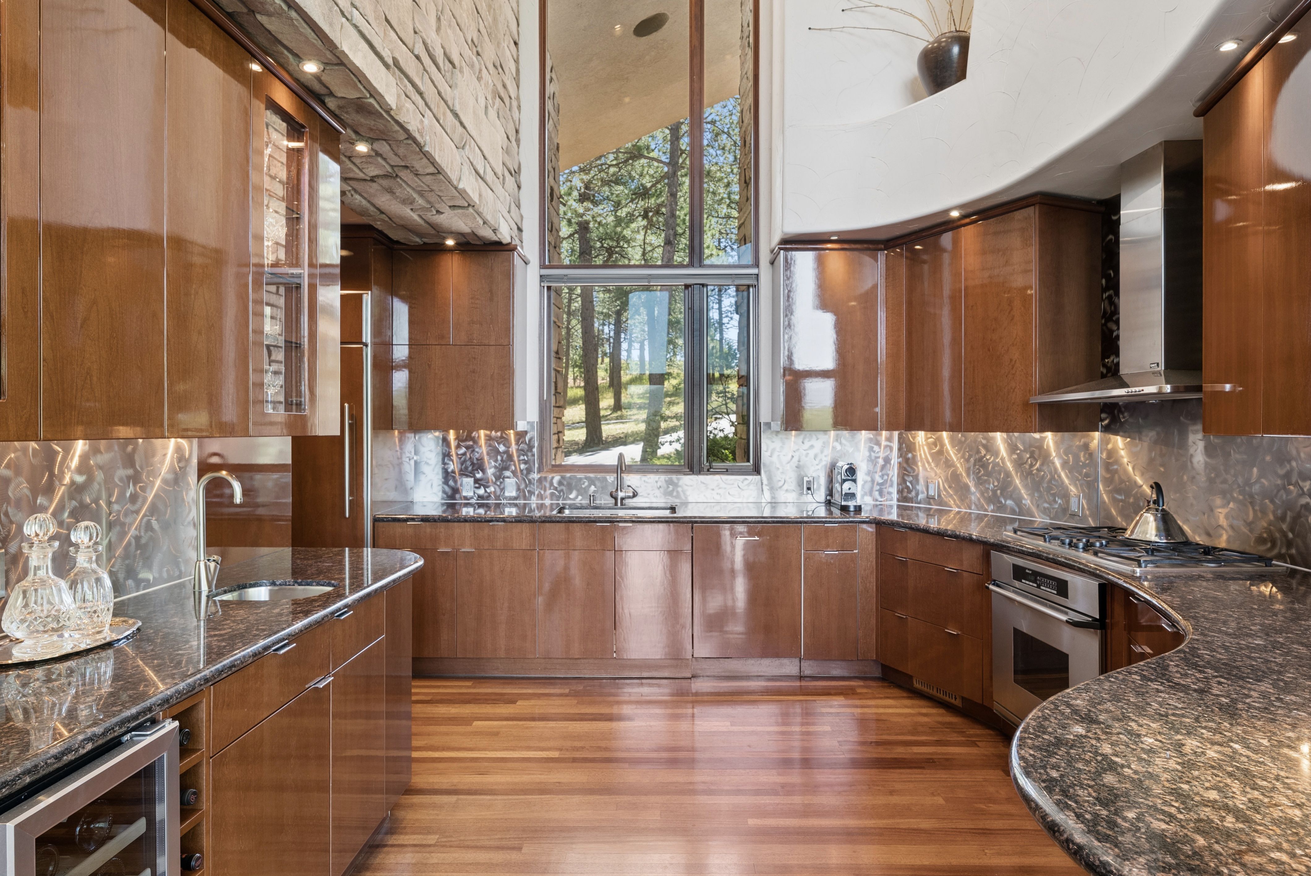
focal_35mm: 21
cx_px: 656
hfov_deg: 81.2
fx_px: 765
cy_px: 438
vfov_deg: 59.6
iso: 640
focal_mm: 21
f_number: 9
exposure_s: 1/20
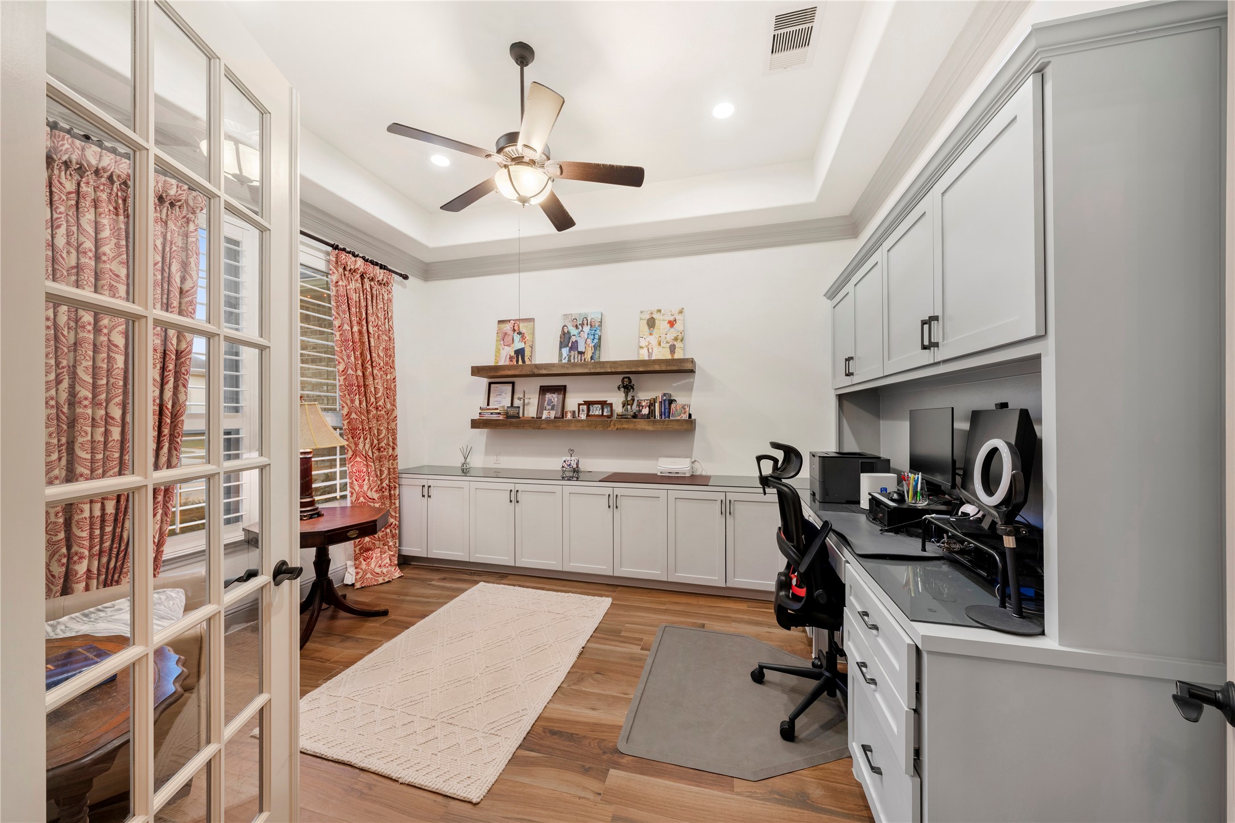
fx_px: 412
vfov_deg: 90.0
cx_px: 618
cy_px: 412
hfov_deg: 112.6
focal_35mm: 12
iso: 200
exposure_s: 1/2.5
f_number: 8
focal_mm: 12
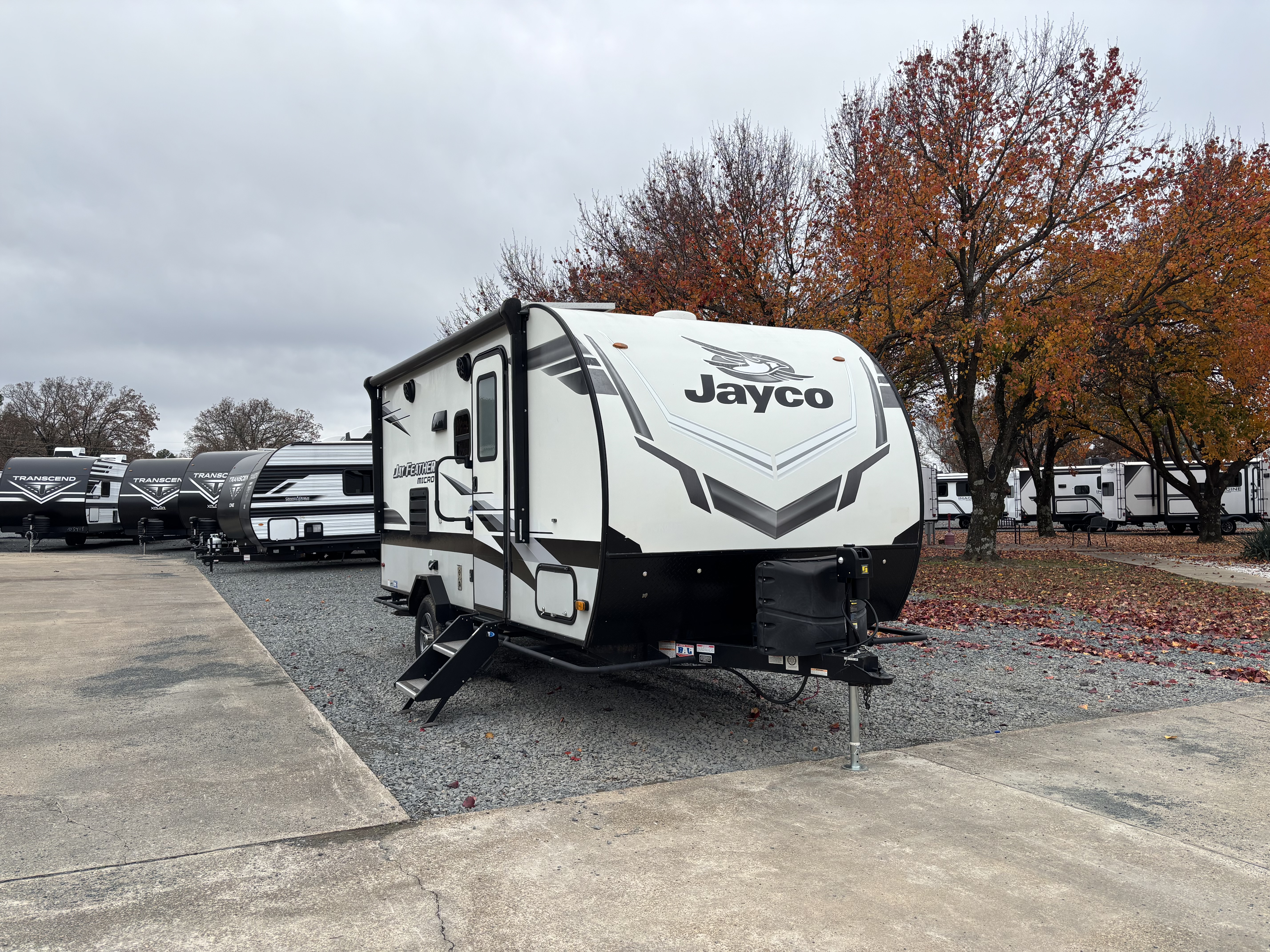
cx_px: 635
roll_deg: +0.5
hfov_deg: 67.3
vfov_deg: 53.1
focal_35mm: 26
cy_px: 476
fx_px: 954
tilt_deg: +1.3
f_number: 1.6
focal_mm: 5.96
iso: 50
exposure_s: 1/1845
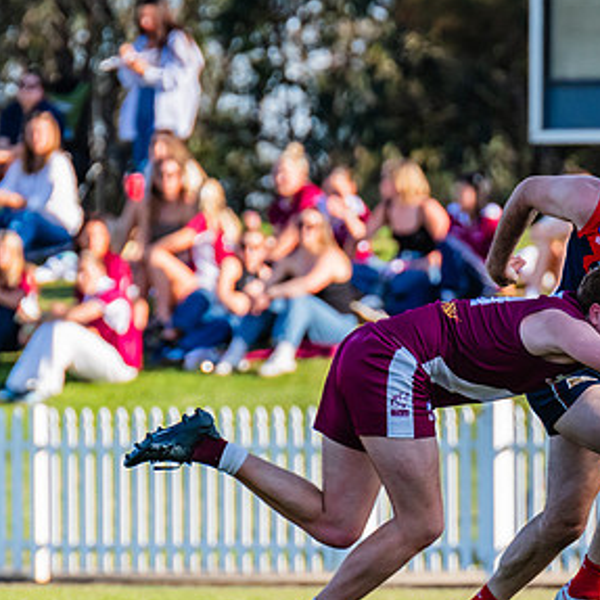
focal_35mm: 1106
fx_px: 21689
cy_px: 442
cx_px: 556
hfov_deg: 1.6
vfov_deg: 1.6
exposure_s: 1/1600
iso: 800
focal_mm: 420
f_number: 6.3
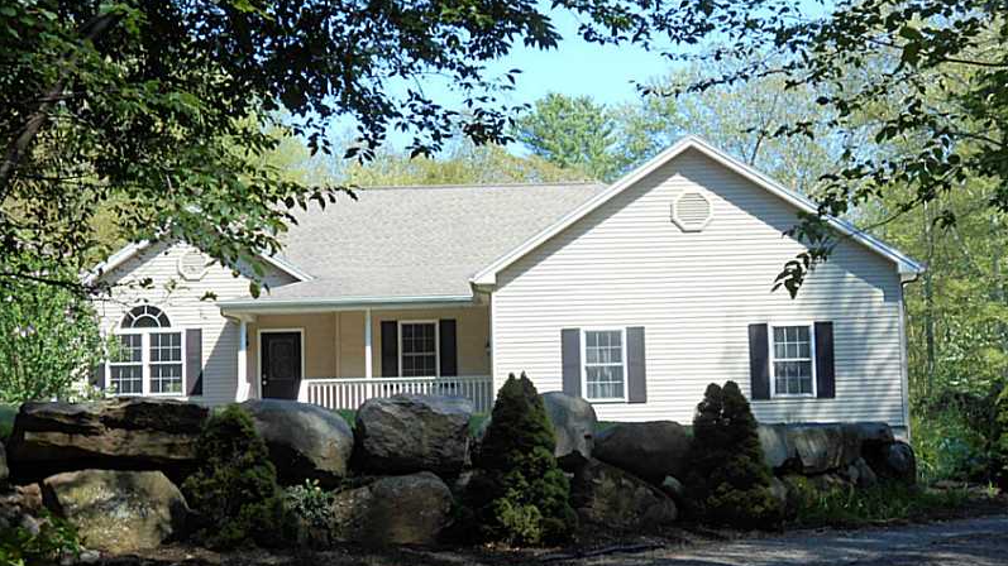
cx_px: 503
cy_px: 291
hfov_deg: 25.9
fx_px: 2191
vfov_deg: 14.7
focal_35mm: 82
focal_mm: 13.5
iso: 80
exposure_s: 1/125
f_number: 5.8
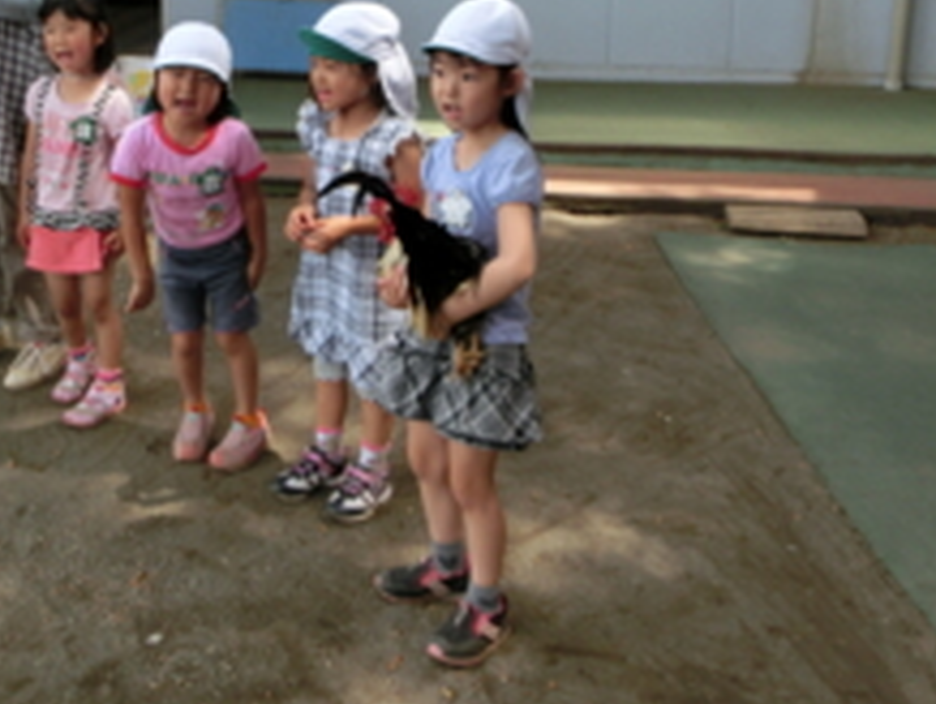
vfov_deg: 31.7
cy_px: 99
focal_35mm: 44
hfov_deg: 40.9
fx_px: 1191
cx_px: 172
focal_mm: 4.24
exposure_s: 1/250
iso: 80
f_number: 3
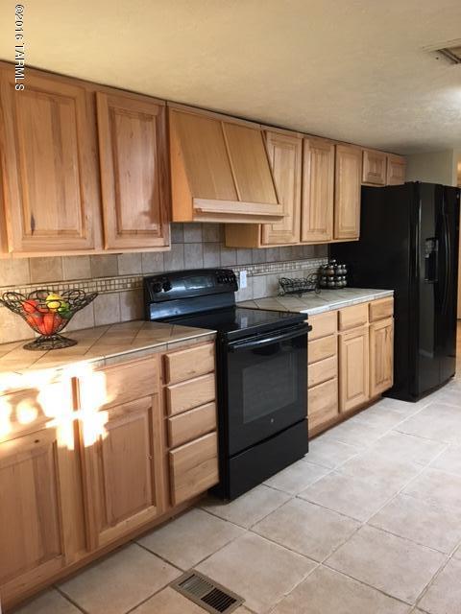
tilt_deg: -7.6
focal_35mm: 29
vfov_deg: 61.7
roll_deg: +3.0
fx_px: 515
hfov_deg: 48.2
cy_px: 307
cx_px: 230
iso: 125
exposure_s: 1/30
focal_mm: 4.15
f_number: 2.2
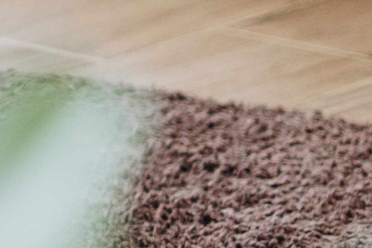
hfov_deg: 5.6
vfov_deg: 3.9
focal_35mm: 349
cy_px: -198
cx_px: -601
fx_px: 3605
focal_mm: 50
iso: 250
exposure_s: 1/640
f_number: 2
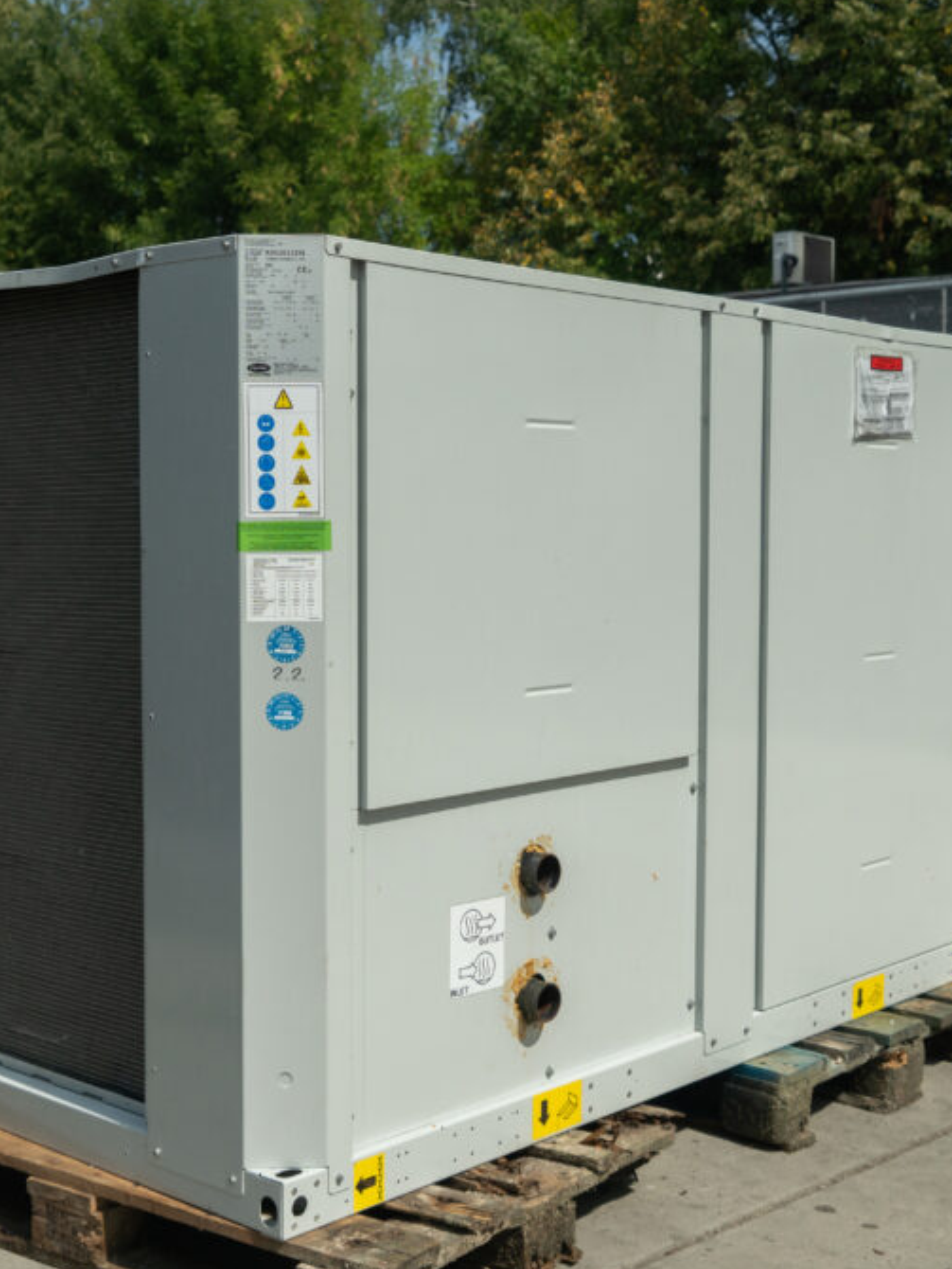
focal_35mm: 47
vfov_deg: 40.4
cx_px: 511
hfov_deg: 30.9
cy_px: 635
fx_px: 1722
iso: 250
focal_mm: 32
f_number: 5
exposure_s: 1/1600
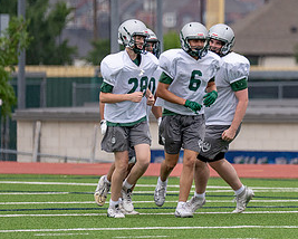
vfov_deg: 2.2
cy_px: 116
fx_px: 6161
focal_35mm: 698
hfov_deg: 2.8
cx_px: 436
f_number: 2.8
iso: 200
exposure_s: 1/3200
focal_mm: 200
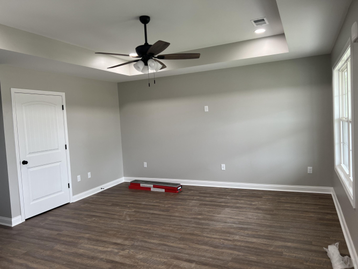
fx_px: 269
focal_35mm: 26
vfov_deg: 53.0
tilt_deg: -4.0
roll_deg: +3.7
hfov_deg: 67.3
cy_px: 134
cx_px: 179
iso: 80
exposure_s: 1/121
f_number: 1.5
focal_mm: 5.7
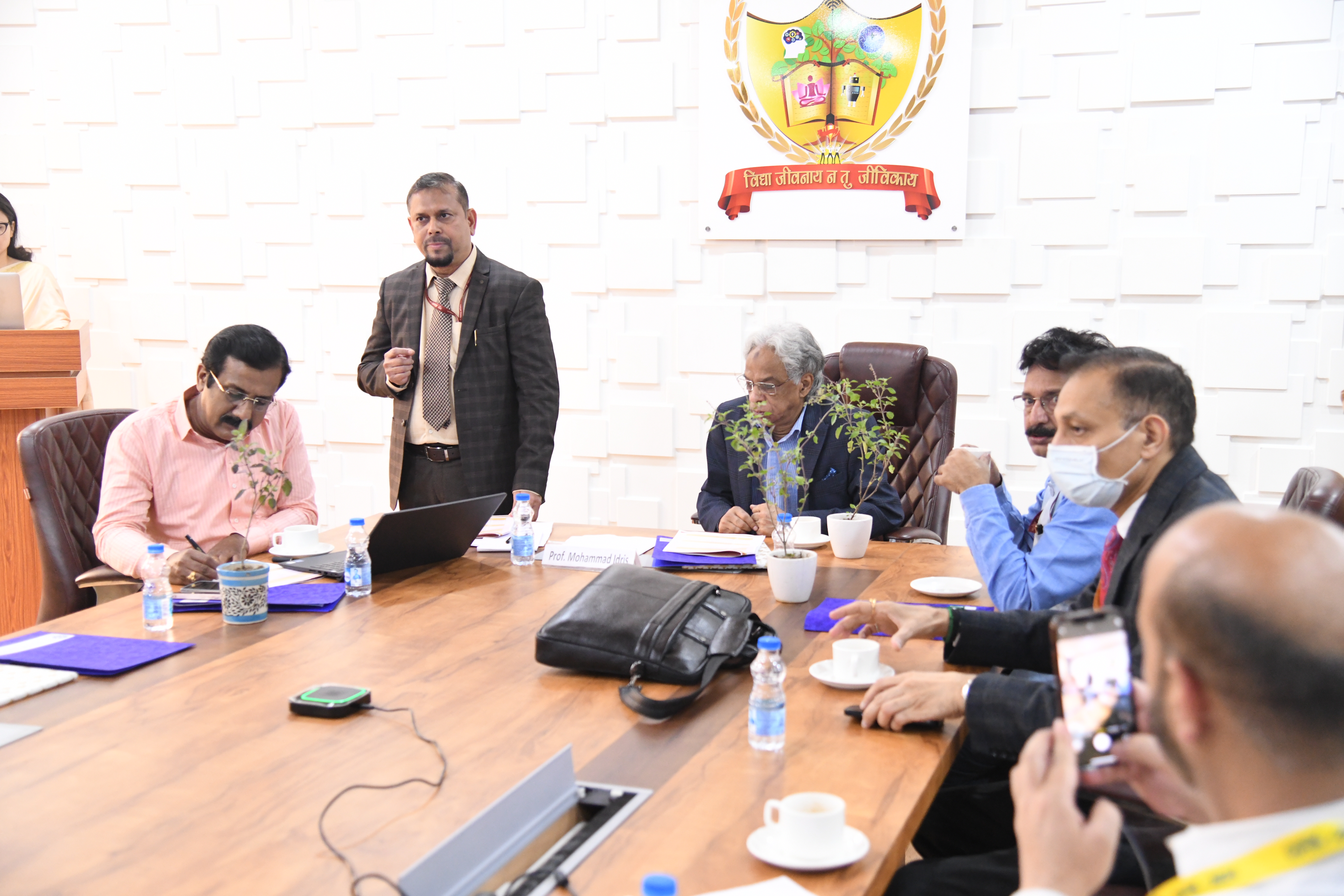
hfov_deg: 44.5
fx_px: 1643
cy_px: 448
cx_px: 672
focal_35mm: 44
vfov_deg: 30.5
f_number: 4
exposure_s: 1/125
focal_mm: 44
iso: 4000
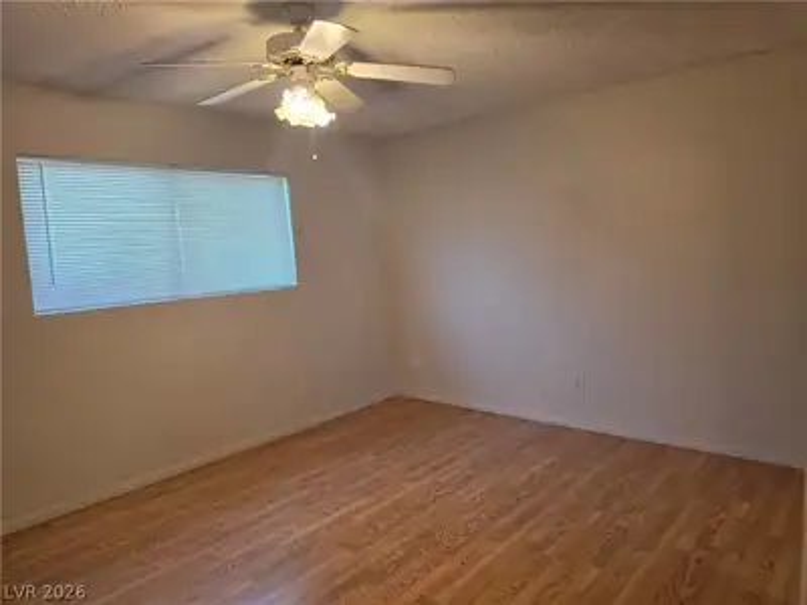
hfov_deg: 73.9
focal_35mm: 23
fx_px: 536
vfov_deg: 58.9
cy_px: 302
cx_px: 404
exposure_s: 1/120
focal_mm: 6.5
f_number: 1.4
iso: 100
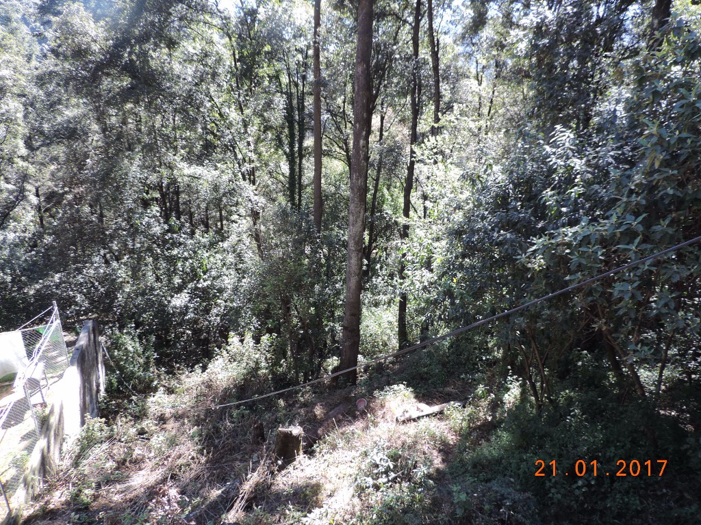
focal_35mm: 24
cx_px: 350
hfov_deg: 71.6
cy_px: 262
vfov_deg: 56.8
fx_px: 486
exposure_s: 1/80
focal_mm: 4.3
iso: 80
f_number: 3
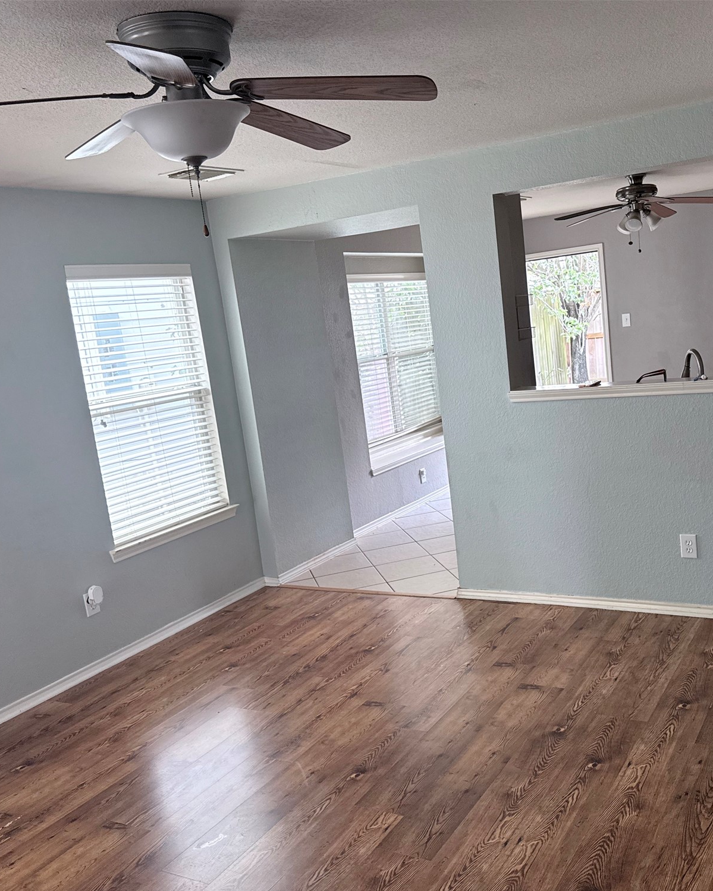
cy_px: 456
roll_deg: +6.0
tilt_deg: -10.4
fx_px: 844
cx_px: 458
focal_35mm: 32
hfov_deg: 45.3
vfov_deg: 55.7
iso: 200
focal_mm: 6.76
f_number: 1.78
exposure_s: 1/64
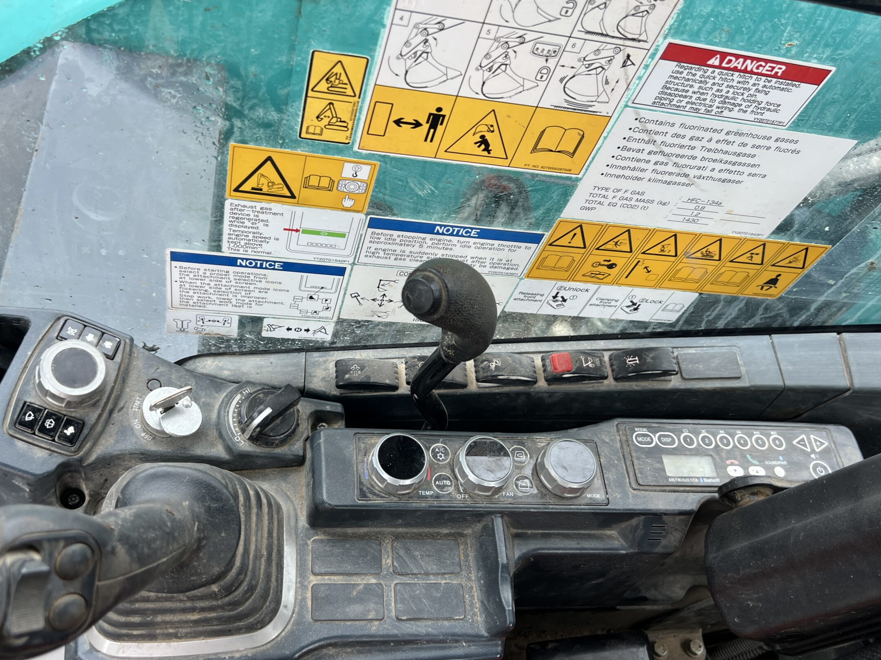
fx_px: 789
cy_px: 360
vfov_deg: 45.4
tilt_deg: -55.5
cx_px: 409
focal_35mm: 31
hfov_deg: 58.3
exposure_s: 1/121
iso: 40
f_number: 1.5
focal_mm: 5.7
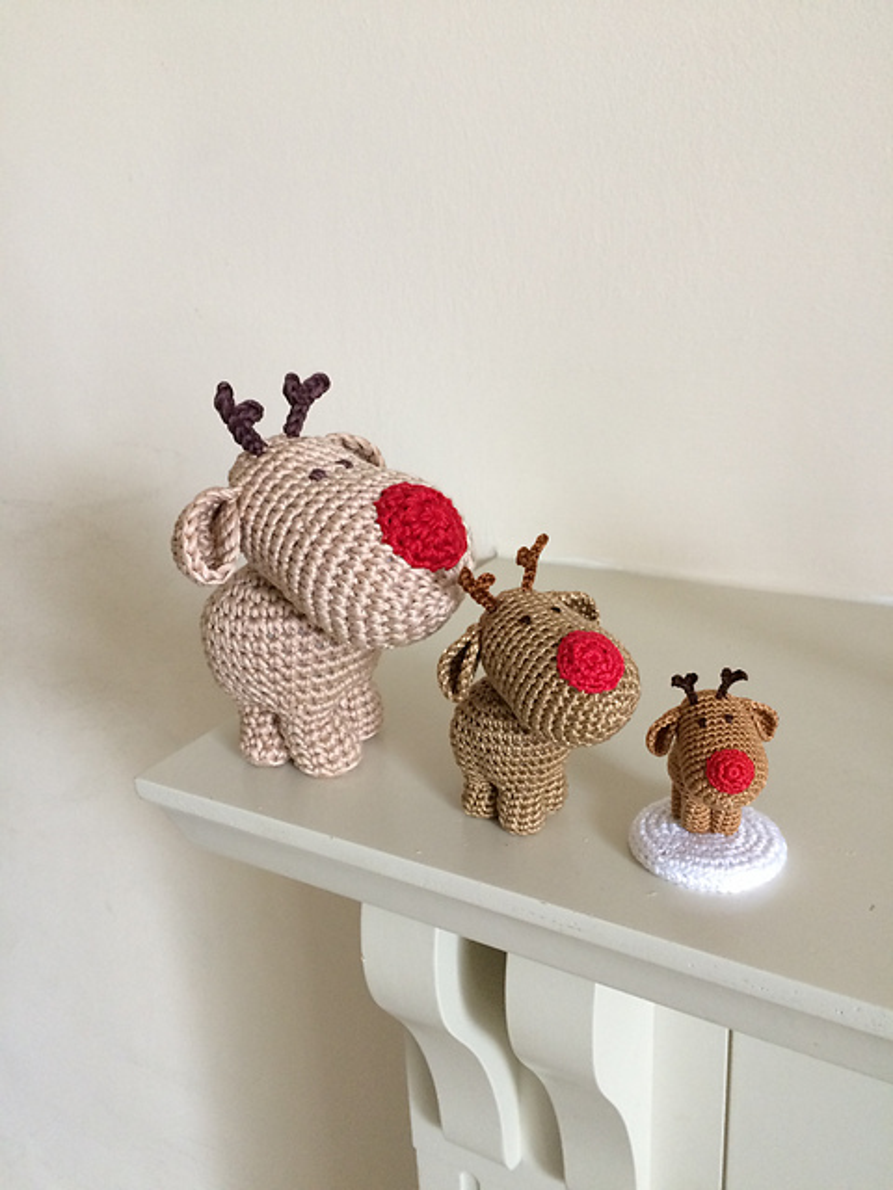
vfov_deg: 61.7
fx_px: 997
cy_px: 595
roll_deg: +3.4
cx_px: 446
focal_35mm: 29
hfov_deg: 48.2
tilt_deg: -21.0
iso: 160
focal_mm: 4.15
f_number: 2.2
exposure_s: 1/30
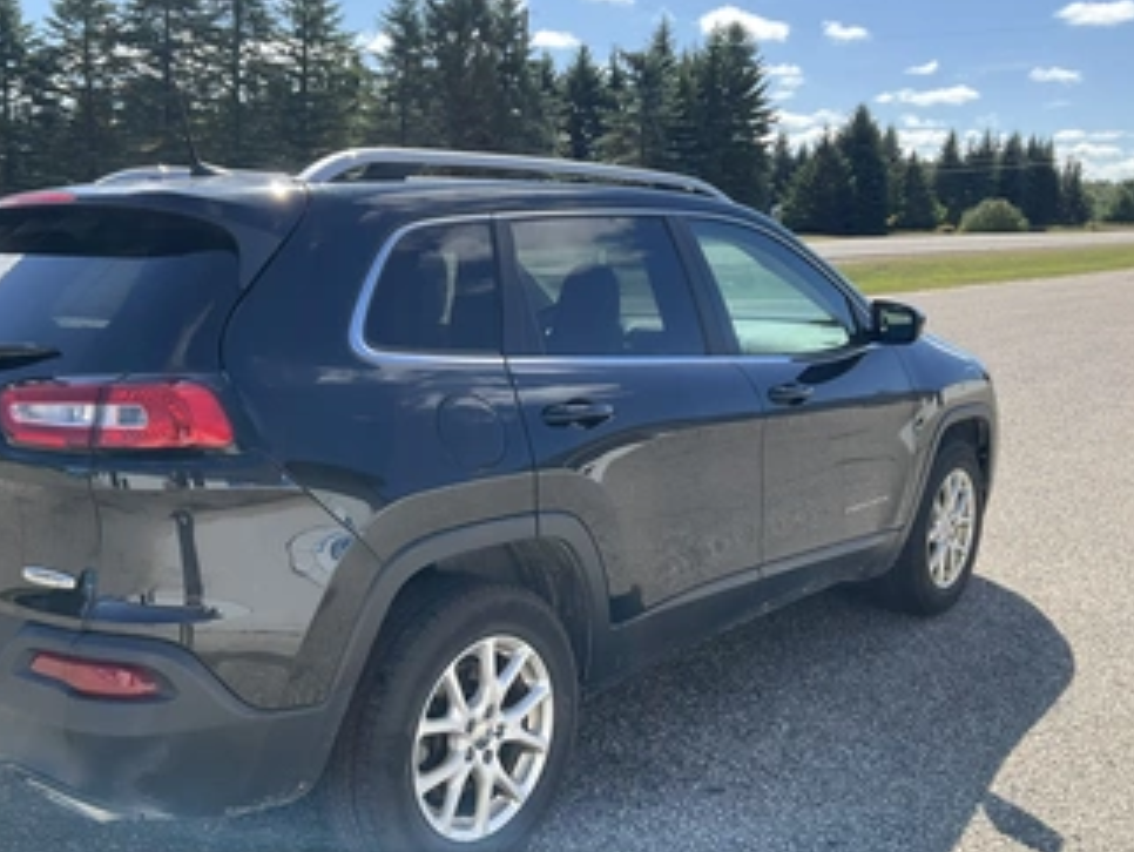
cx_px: 465
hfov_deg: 51.0
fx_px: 1180
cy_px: 489
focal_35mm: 36
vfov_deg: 39.6
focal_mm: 3
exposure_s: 1/683
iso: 25
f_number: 1.8
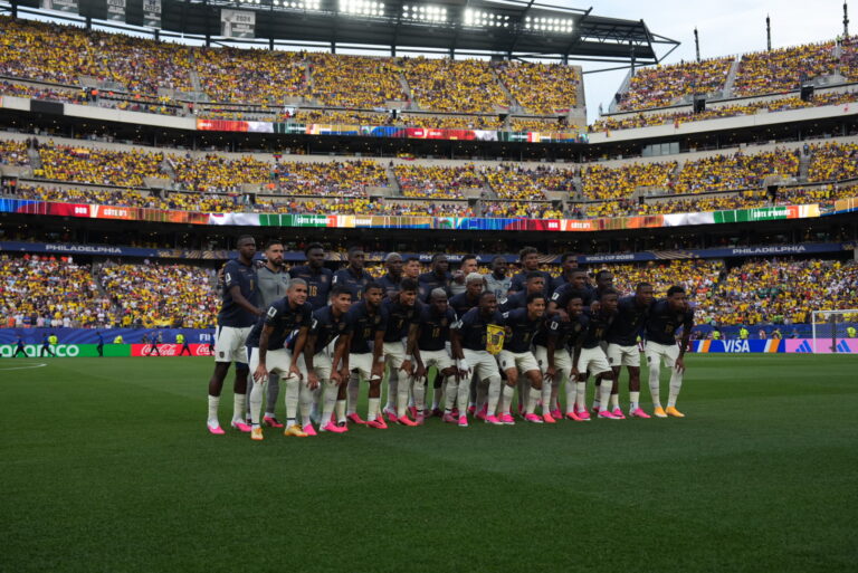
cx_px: 429
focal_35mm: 38
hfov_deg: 50.7
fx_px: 906
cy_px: 286
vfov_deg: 35.1
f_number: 4
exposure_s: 1/1600
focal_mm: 38
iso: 640
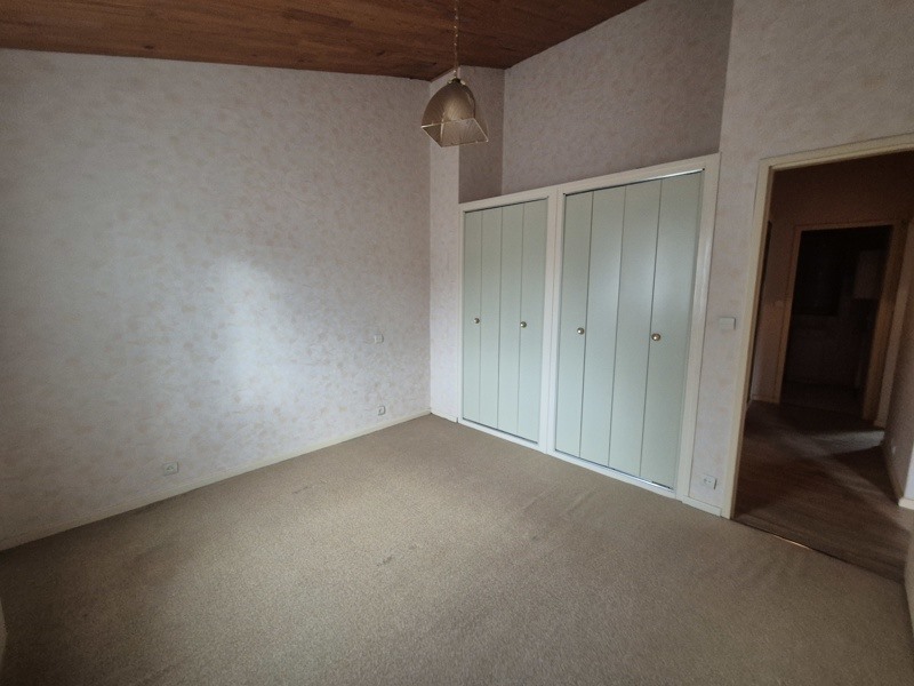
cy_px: 343
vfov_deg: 89.9
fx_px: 343
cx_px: 457
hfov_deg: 106.2
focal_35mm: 13
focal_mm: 2.2
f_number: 2.2
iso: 500
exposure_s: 1/50
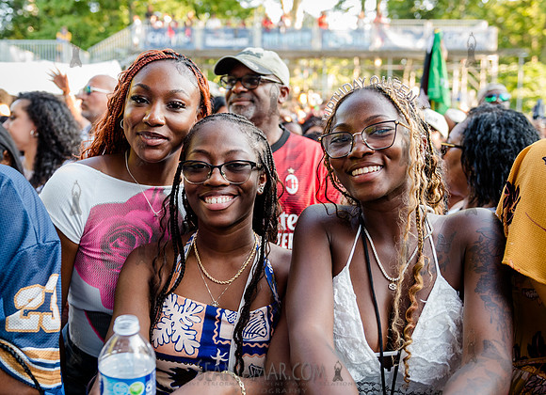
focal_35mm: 43
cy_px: 200
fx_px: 670
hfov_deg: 44.2
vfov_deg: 32.9
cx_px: 239
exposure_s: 1/100
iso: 400
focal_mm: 34
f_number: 3.2
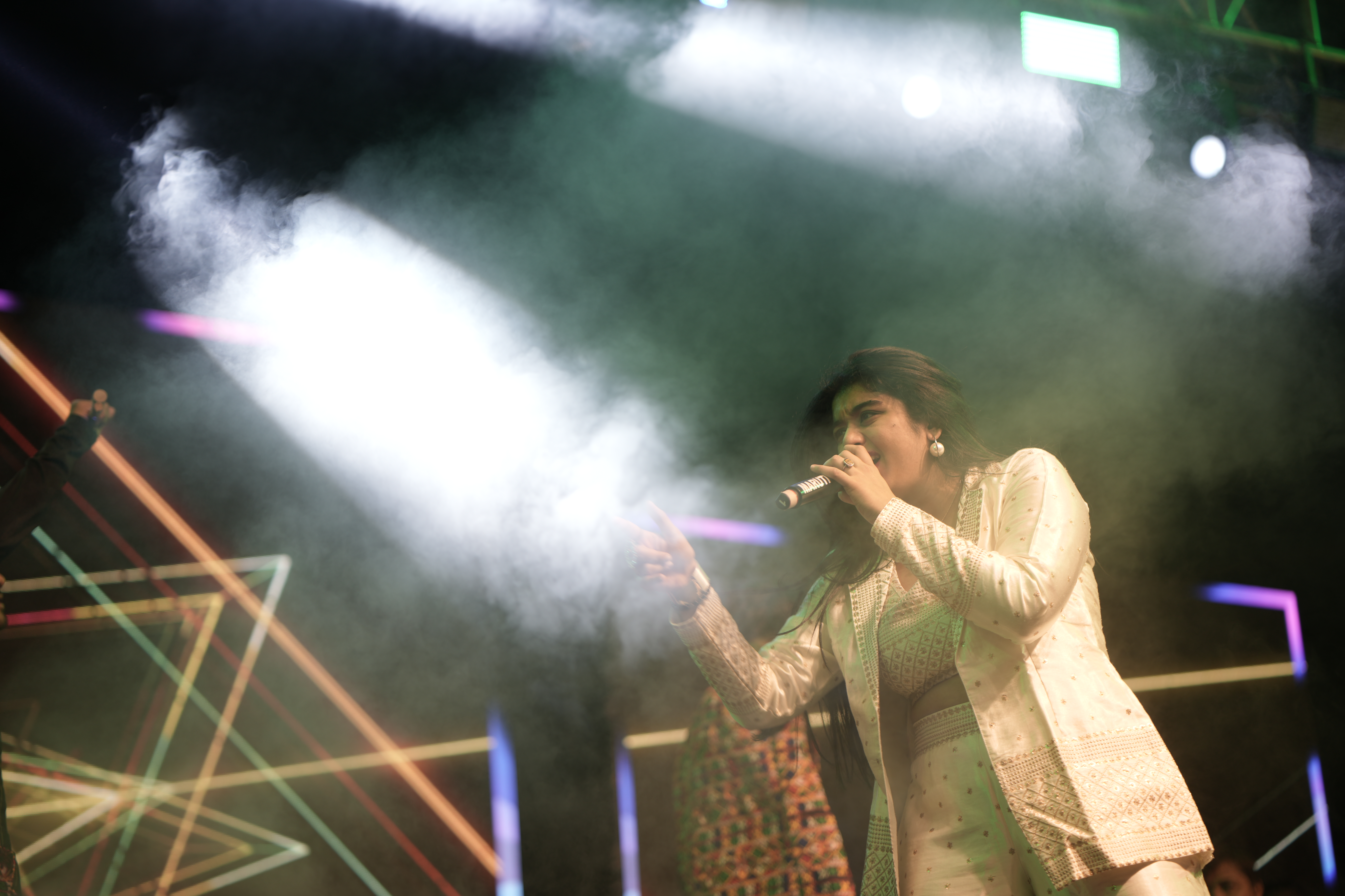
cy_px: 448
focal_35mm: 85
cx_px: 672
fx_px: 3175
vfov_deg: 16.1
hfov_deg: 23.9
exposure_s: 1/320
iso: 100
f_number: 1.8
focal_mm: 85
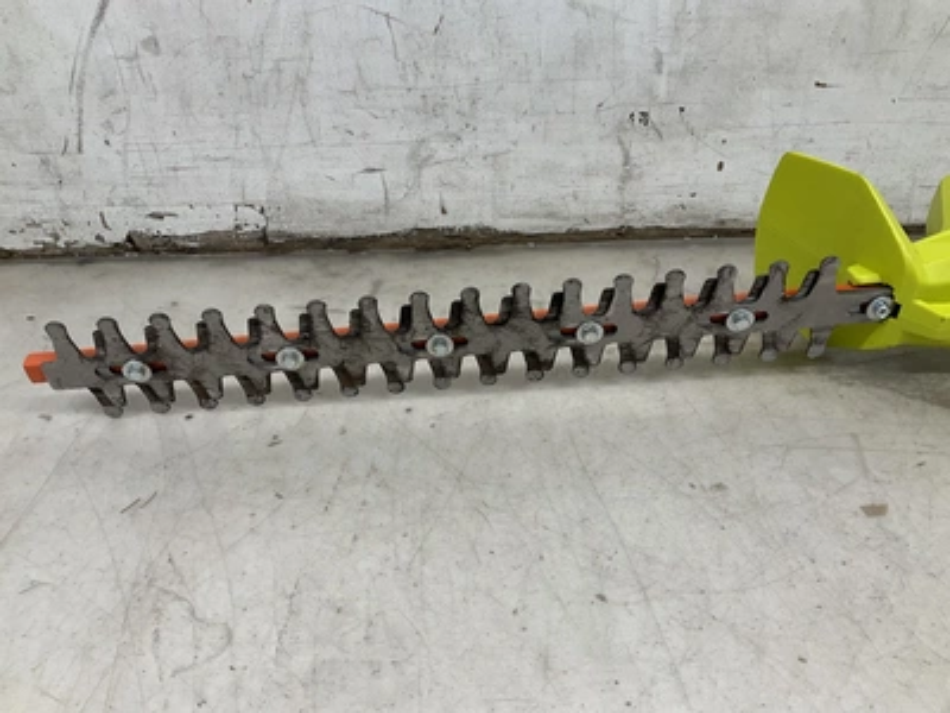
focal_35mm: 29
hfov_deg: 61.7
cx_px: 475
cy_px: 356
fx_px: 796
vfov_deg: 48.2
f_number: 1.8
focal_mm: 3
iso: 32
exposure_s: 1/120
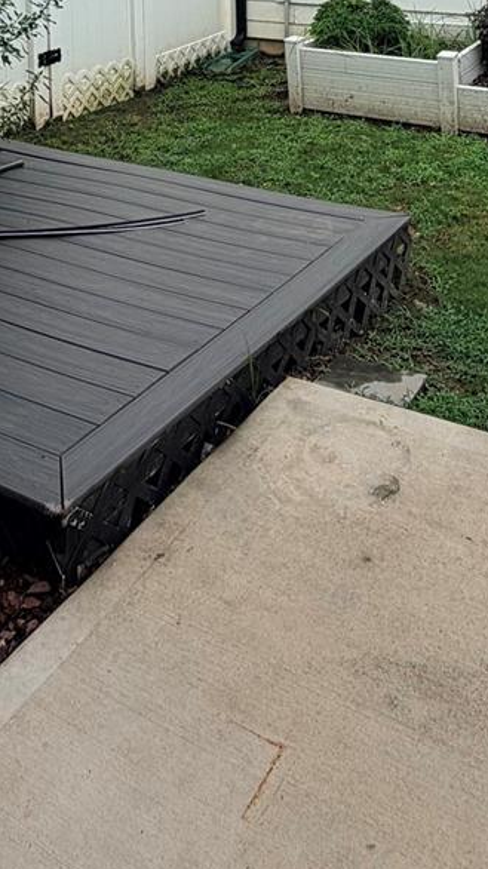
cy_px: -120
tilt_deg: -2.0
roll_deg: +2.2
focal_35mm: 40
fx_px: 921
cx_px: 260
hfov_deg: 29.7
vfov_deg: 39.6
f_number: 2.2
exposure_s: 1/770
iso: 20
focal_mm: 2.22
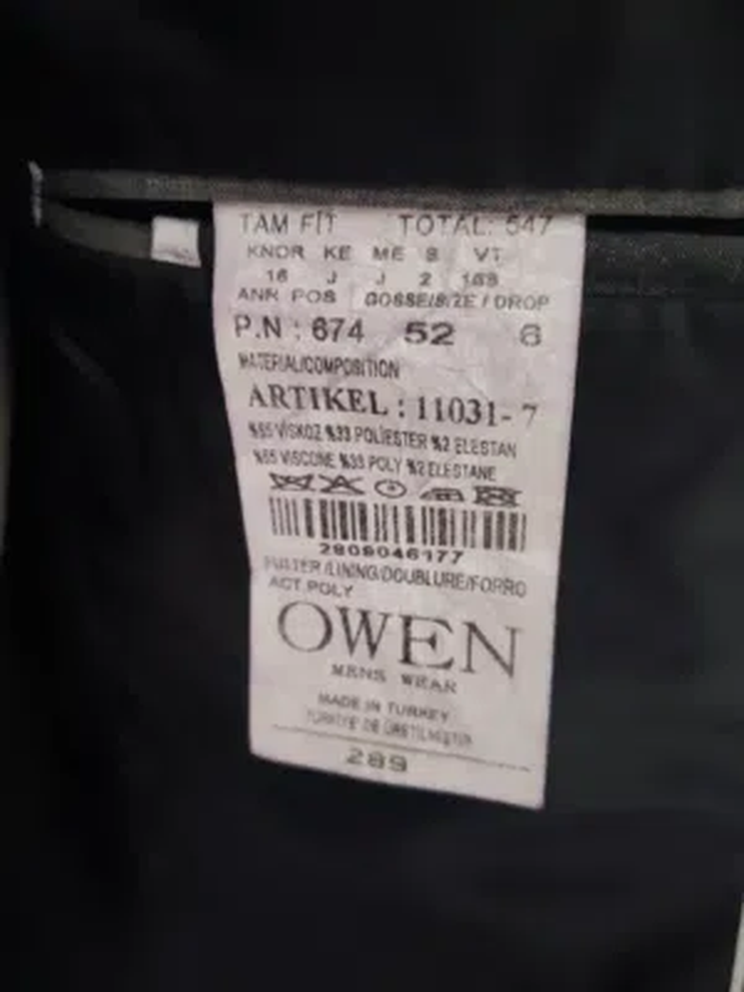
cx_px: 372
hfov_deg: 58.9
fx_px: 659
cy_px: 496
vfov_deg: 73.9
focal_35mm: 23
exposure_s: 1/33.3
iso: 2629
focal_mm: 5.4
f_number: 1.8
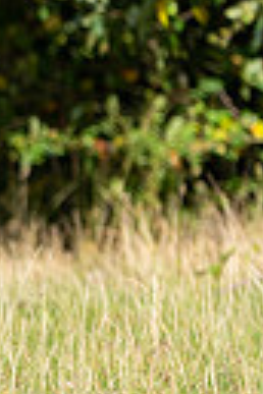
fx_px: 7626
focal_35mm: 696
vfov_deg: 3.0
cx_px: -819
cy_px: -141
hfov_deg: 1.9
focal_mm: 122
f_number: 2.8
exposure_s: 1/2500
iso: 160
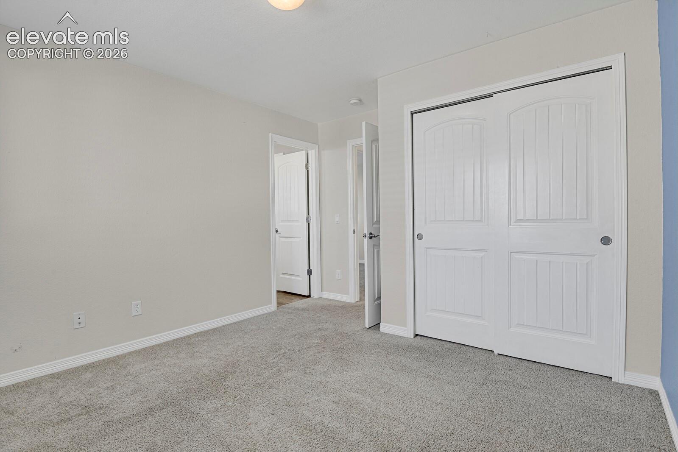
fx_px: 320
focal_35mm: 17
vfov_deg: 70.4
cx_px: 339
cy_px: 226
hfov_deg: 93.3
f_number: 8
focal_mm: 17
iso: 250
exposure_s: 1
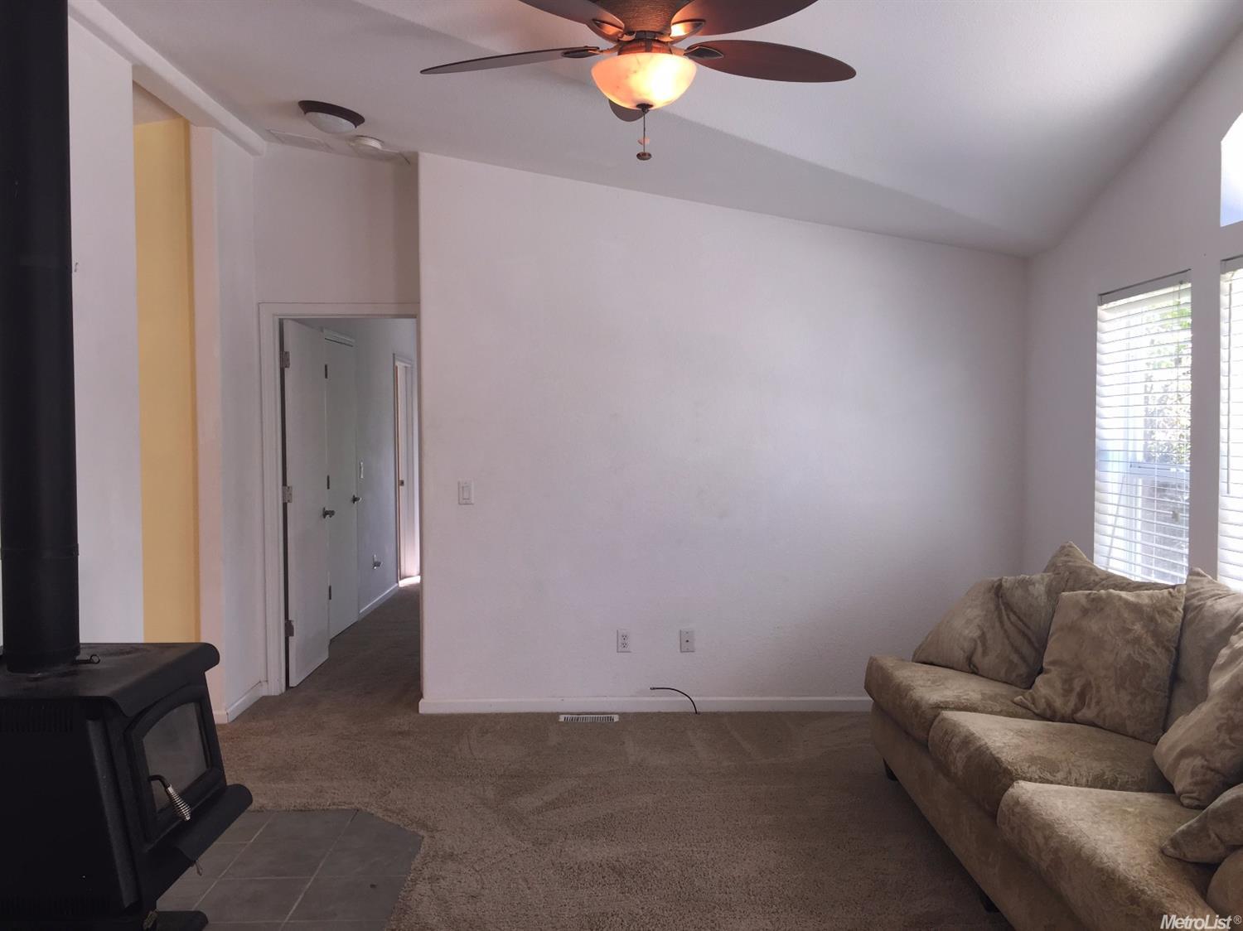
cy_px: 466
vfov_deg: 48.2
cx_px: 622
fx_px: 1041
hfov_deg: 61.7
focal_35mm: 29
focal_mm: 4.15
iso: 32
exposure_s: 1/41
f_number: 2.2
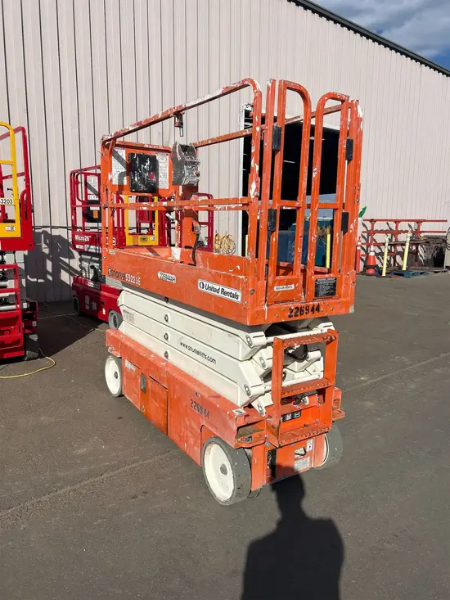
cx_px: 225
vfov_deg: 67.3
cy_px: 300
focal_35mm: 26
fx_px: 451
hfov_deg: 53.1
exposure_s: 1/8696
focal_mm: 5.7
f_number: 1.5
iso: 50
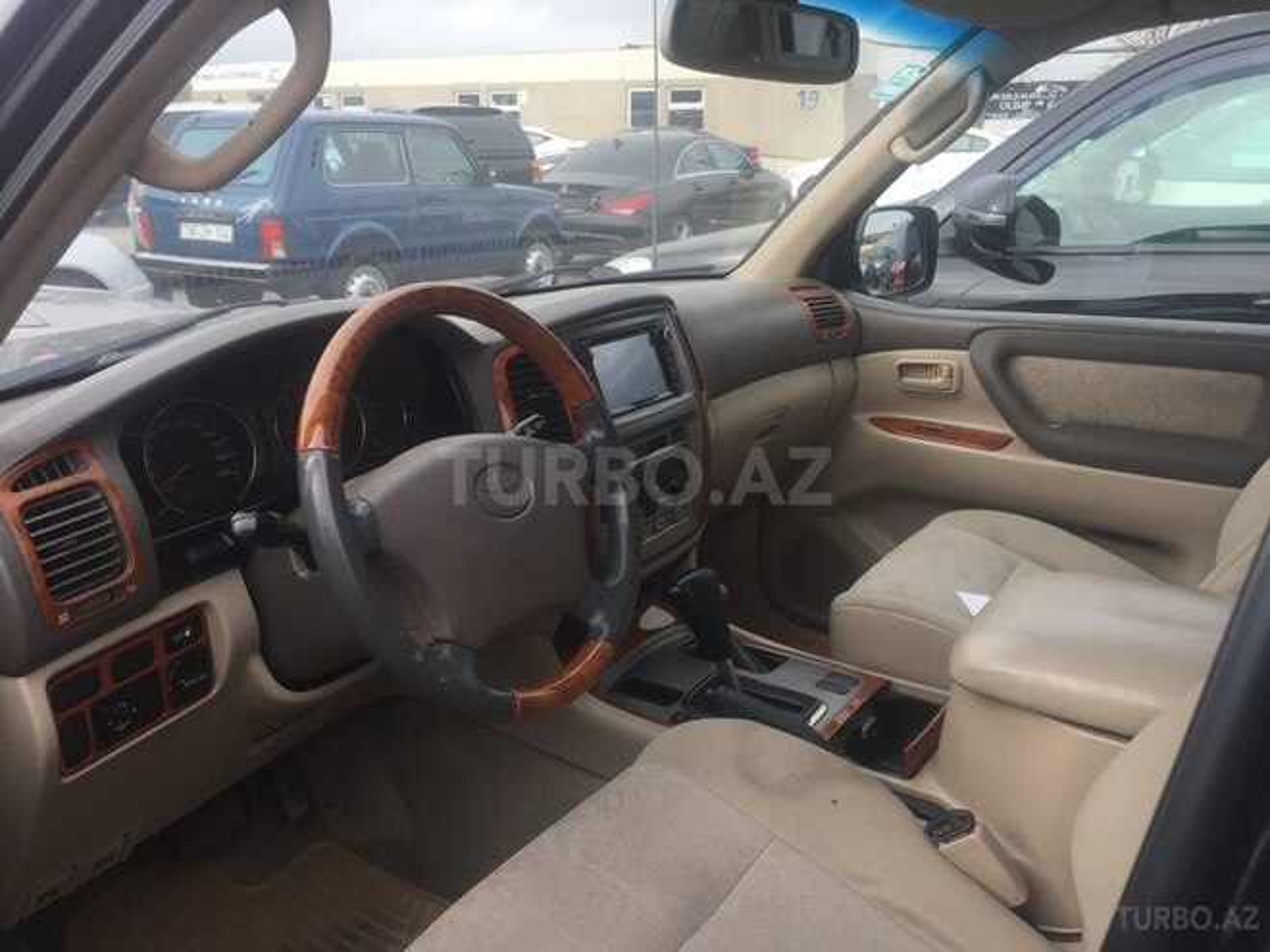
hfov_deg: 61.7
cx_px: 635
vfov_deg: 48.2
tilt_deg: -19.8
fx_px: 1064
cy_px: 476
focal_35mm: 29
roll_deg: +1.2
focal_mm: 4.15
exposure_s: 1/347
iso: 32
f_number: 2.2
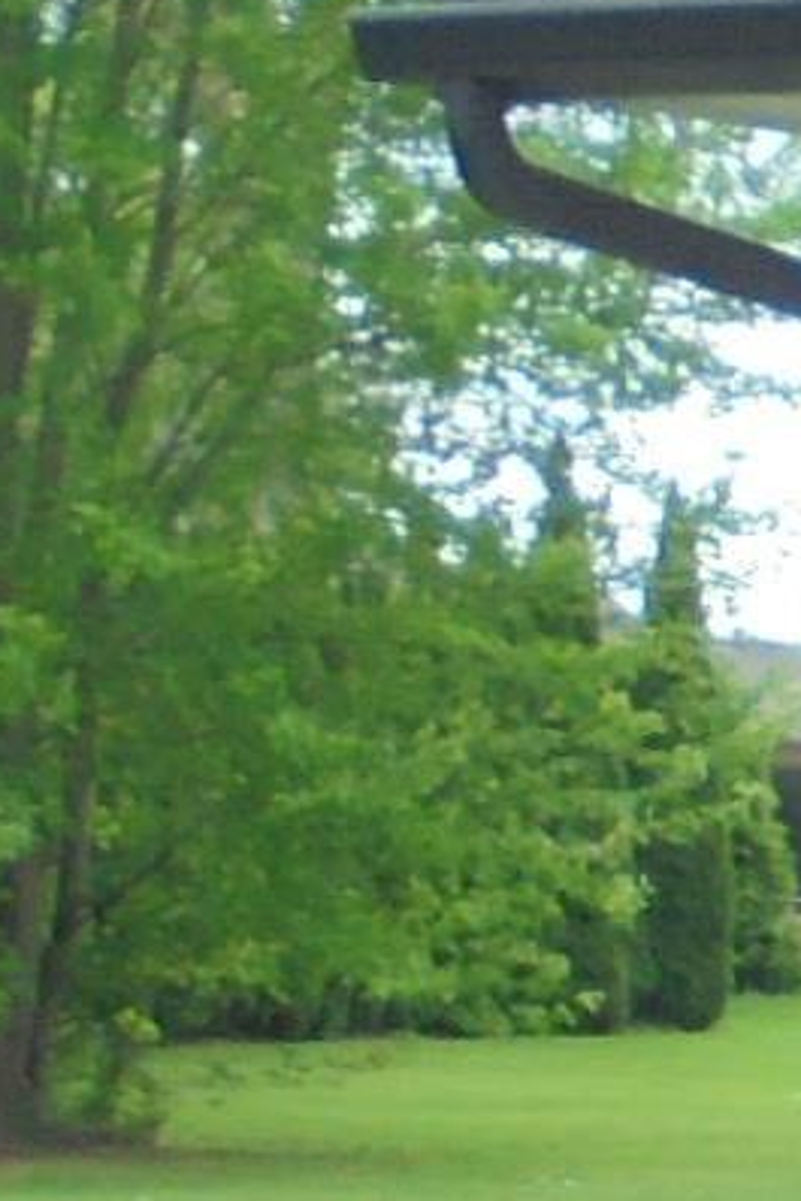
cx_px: 3128
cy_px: 911
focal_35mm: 231
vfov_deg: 8.9
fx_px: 7702
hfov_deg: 5.3
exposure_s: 1/160
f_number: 4
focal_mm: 6.1
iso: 100
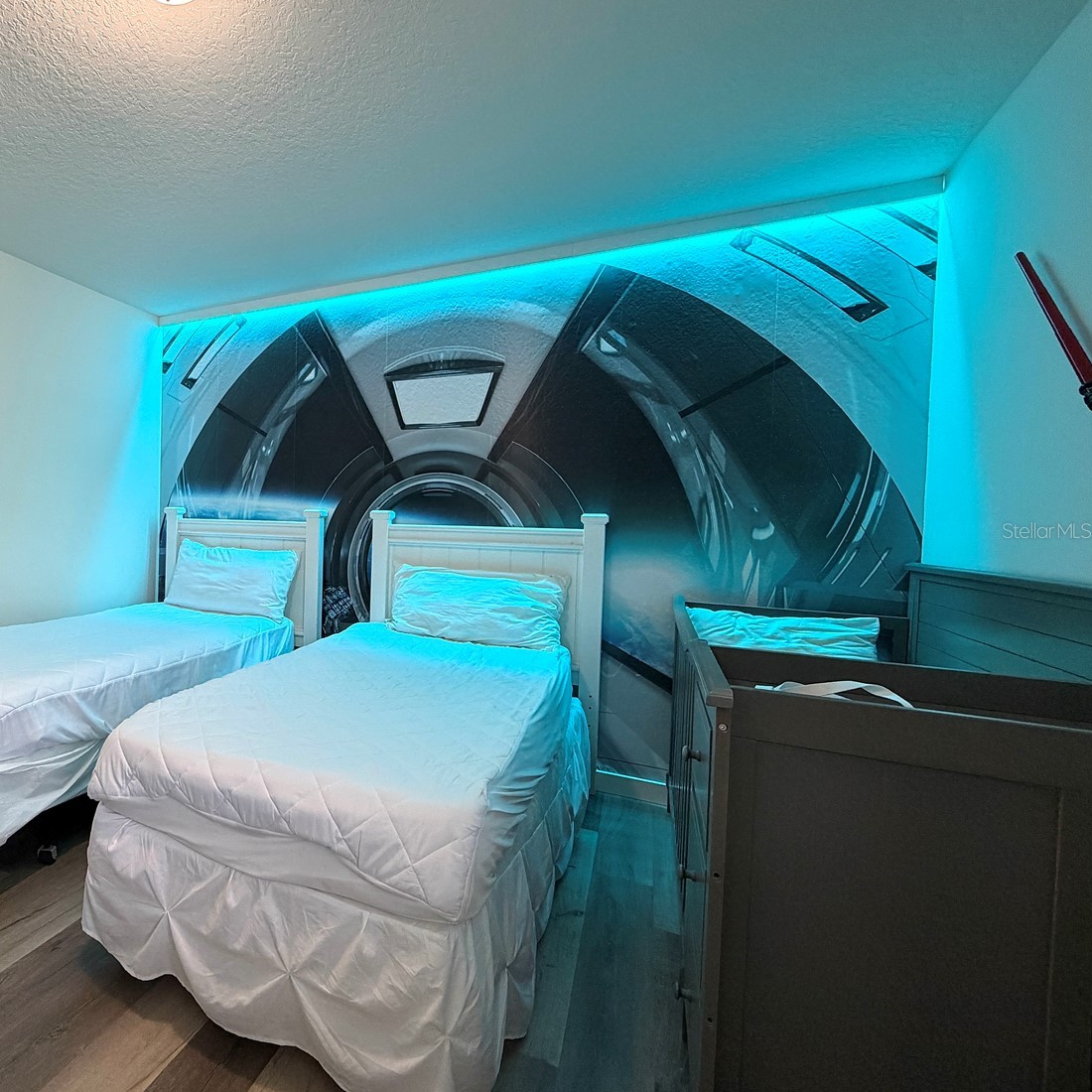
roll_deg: -1.1
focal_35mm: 18
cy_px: 530
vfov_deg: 80.7
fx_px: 642
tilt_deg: -1.2
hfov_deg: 76.1
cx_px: 302
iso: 250
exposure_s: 1/120
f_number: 2.2
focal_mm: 2.22
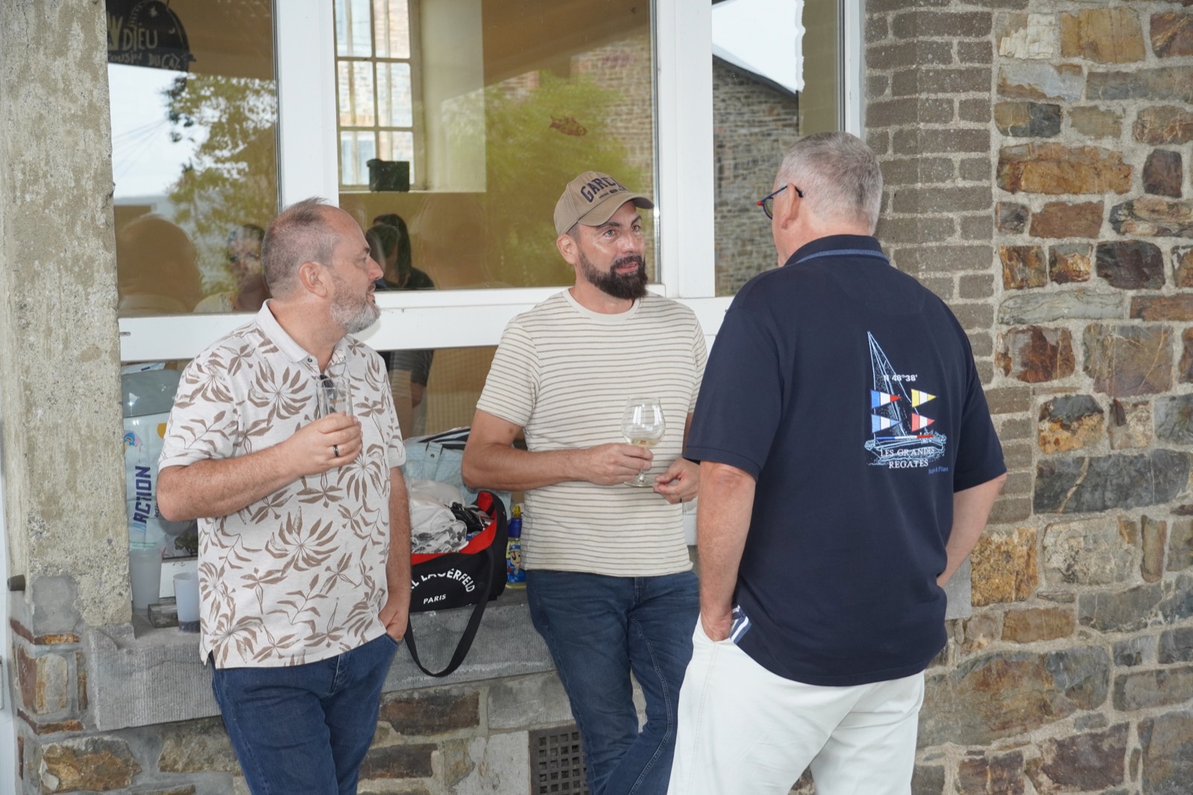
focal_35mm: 60
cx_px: 596
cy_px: 398
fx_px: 1988
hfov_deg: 33.4
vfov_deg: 22.6
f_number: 4.5
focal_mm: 40
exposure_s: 1/160
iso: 800
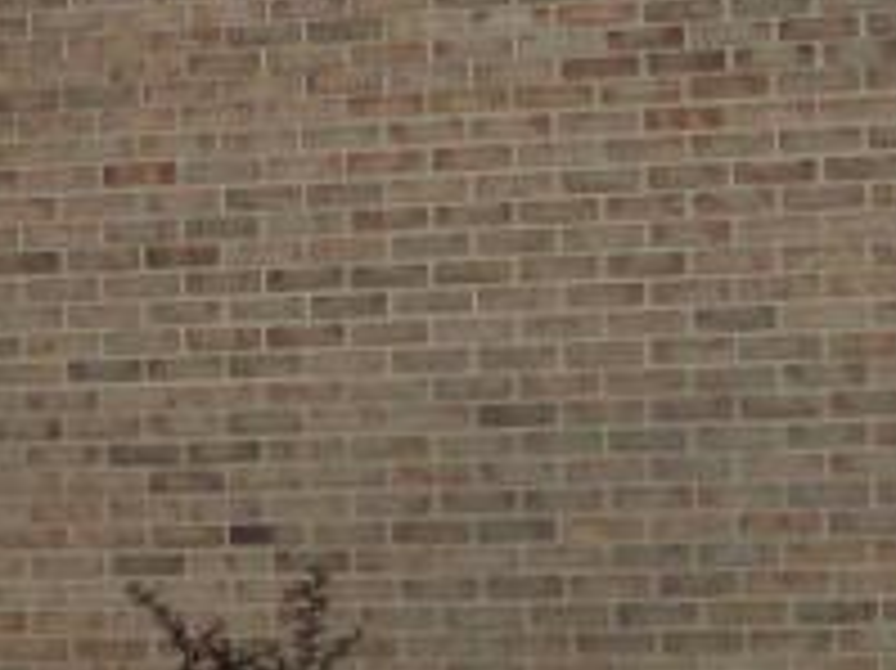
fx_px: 4786
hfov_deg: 9.8
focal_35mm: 185
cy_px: 112
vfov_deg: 8.0
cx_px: -1049
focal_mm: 6.4
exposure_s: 1/160
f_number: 3.6
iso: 80
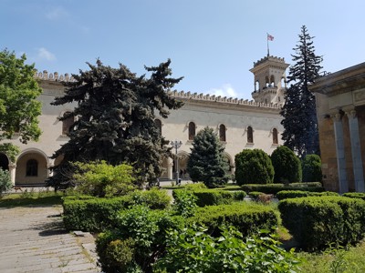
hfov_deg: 67.3
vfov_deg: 53.1
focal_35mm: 26
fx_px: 274
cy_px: 136
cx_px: 182
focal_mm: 4.2
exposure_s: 1/1880
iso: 40
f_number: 1.7
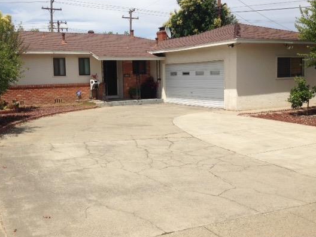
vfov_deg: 35.9
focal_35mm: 40
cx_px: 131
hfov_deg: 46.6
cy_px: 106
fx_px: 365
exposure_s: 1/2358
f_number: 2.4
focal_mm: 4.12
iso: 50
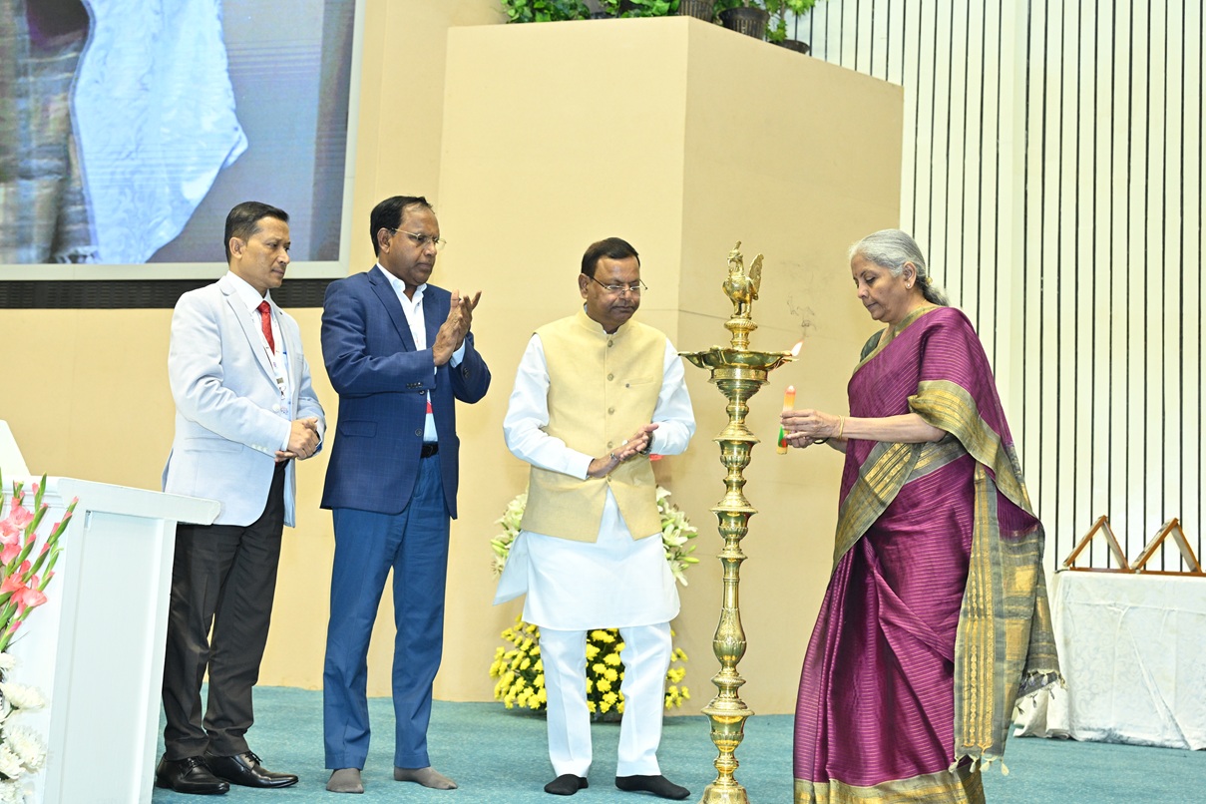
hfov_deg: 44.5
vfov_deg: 30.5
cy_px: 402
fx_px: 1474
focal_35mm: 44
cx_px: 603
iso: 1600
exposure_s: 1/125
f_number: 4
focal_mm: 44
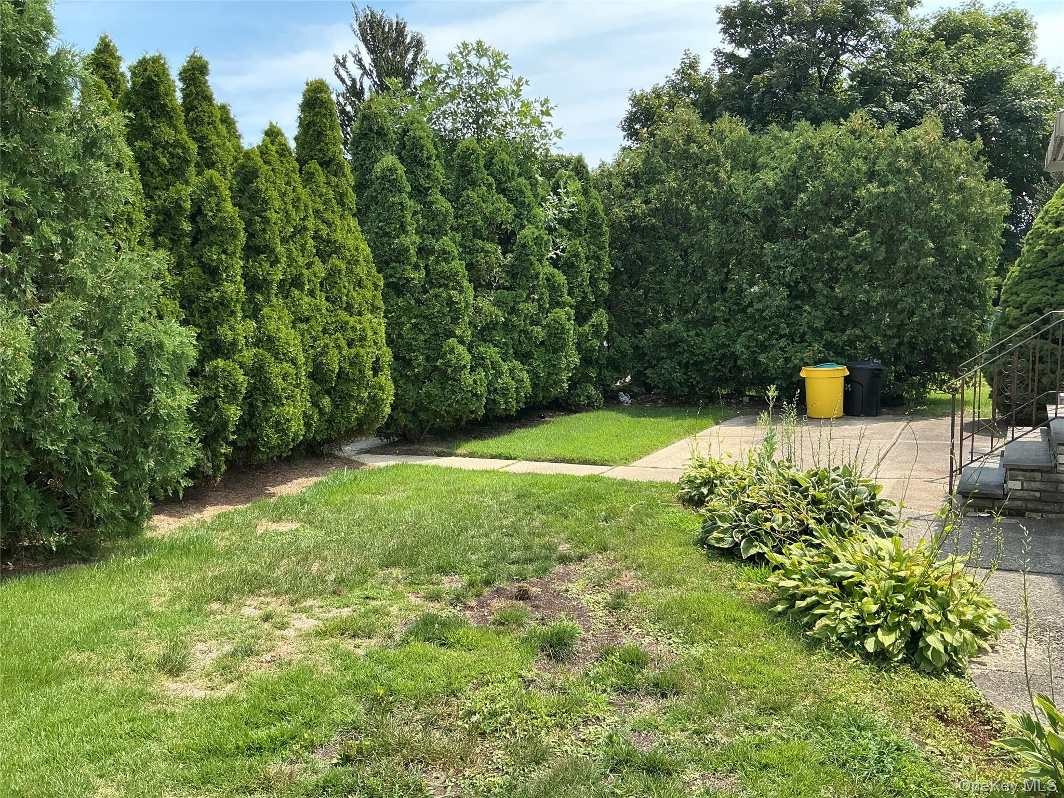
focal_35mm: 29
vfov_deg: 48.2
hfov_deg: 61.7
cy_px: 399
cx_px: 532
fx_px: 891
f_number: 1.8
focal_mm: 3
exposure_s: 1/613
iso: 25
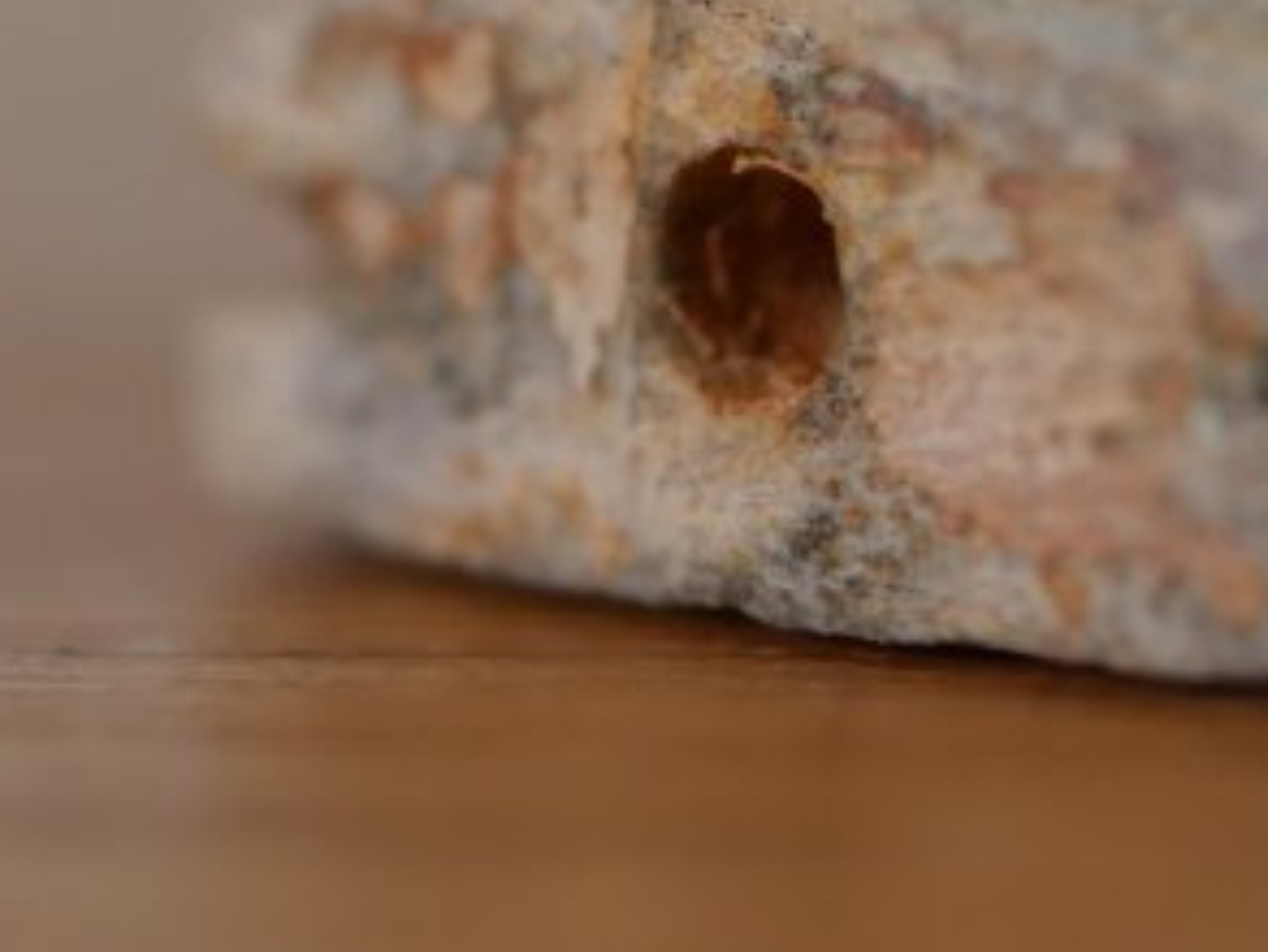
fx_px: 9015
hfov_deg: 8.0
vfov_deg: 6.0
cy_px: 389
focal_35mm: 246
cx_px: 1225
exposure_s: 1/60
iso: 640
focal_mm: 30
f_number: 2.8
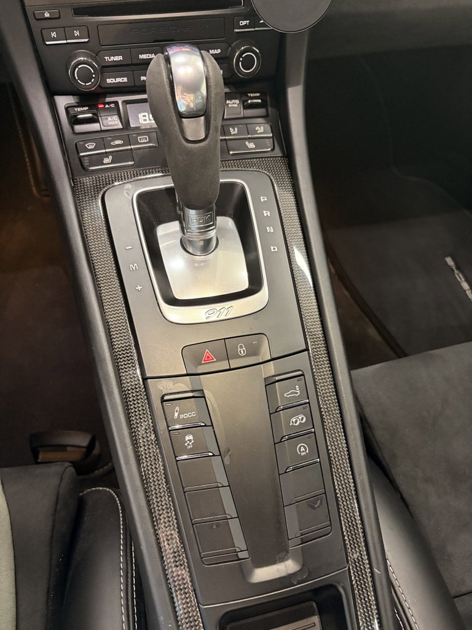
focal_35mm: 26
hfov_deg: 53.1
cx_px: 236
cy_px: 315
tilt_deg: -52.6
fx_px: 473
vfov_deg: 67.3
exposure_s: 1/32
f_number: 1.6
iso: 500
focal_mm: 5.96
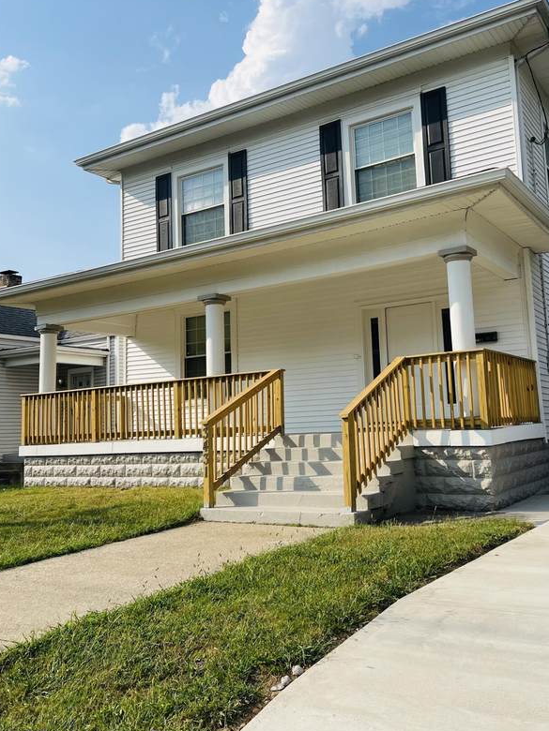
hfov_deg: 44.0
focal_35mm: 32
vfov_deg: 56.7
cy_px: 332
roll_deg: +1.4
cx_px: 324
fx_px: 677
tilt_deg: +7.7
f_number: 1.5
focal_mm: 5.7
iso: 50
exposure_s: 1/5319
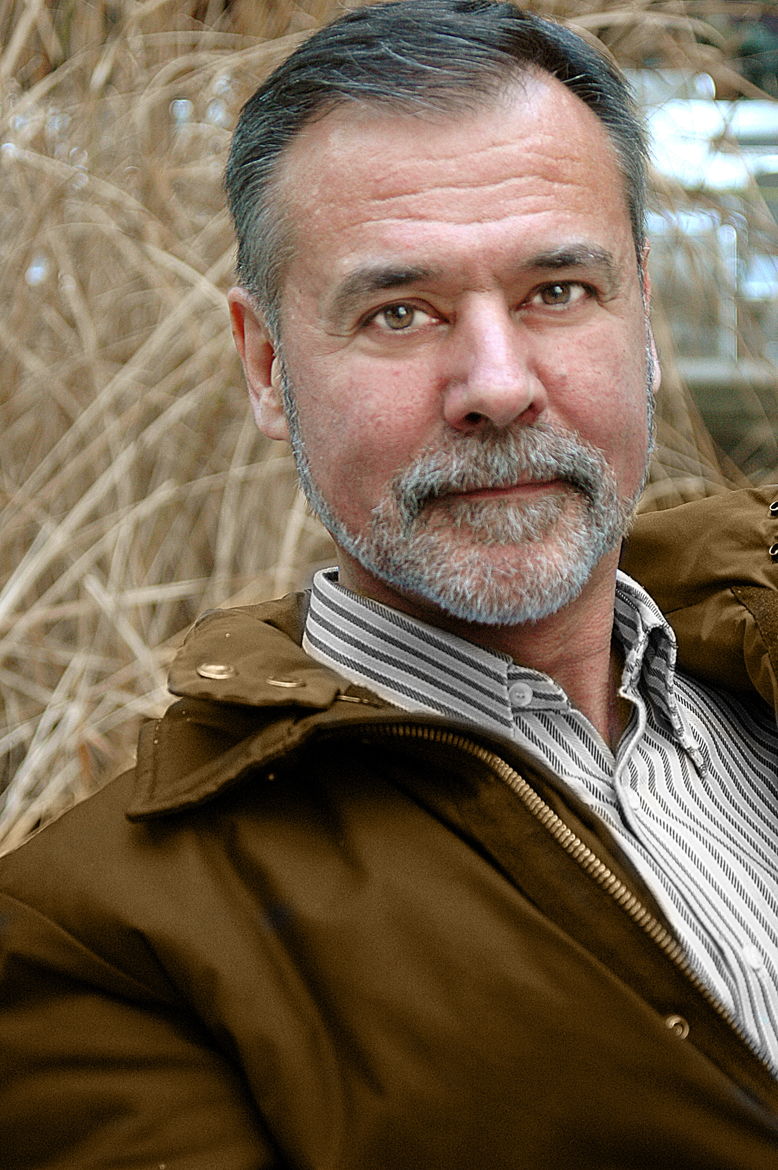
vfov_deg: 17.1
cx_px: 389
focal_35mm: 120
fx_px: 3897
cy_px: 585
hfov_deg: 11.4
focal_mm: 80
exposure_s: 1/30
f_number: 5.6
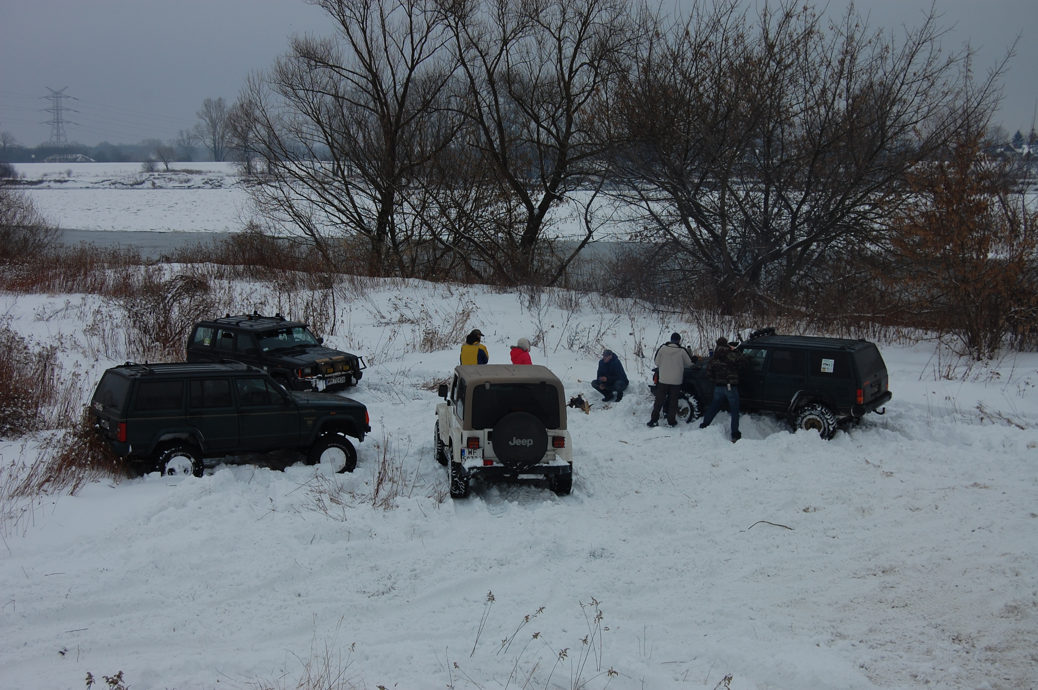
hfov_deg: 37.9
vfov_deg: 25.7
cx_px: 519
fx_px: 1512
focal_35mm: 52
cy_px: 345
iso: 200
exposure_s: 1/250
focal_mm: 35
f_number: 8
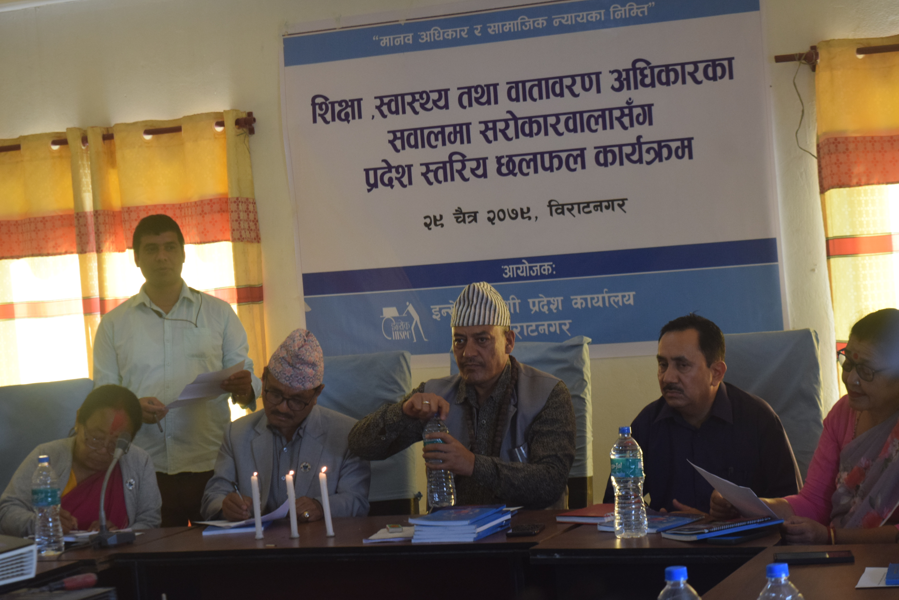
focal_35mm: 82
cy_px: 300
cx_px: 450
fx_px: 2061
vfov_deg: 16.6
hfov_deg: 24.6
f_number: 5.6
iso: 800
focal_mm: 55
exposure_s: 1/50
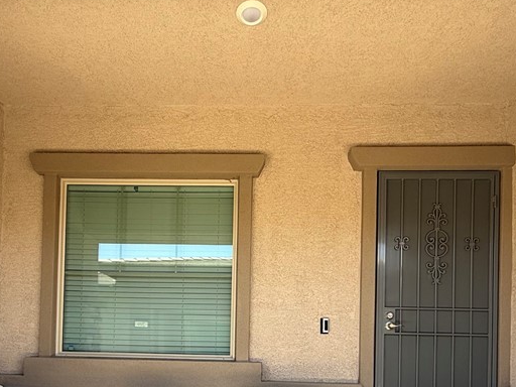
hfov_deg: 63.3
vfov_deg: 45.6
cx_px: 230
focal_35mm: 28
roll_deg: -1.0
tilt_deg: +0.6
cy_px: 340
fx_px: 417
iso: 50
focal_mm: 2.22
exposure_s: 1/201
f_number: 2.2
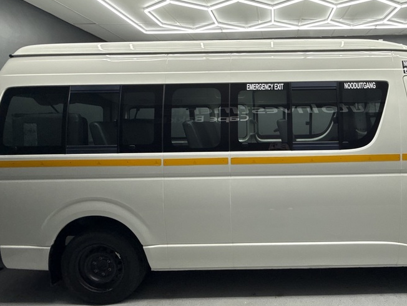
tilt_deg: -3.4
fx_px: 259
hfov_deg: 73.5
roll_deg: +1.2
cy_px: 143
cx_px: 278
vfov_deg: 61.0
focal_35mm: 22
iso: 160
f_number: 2.2
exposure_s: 1/100
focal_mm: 2.22
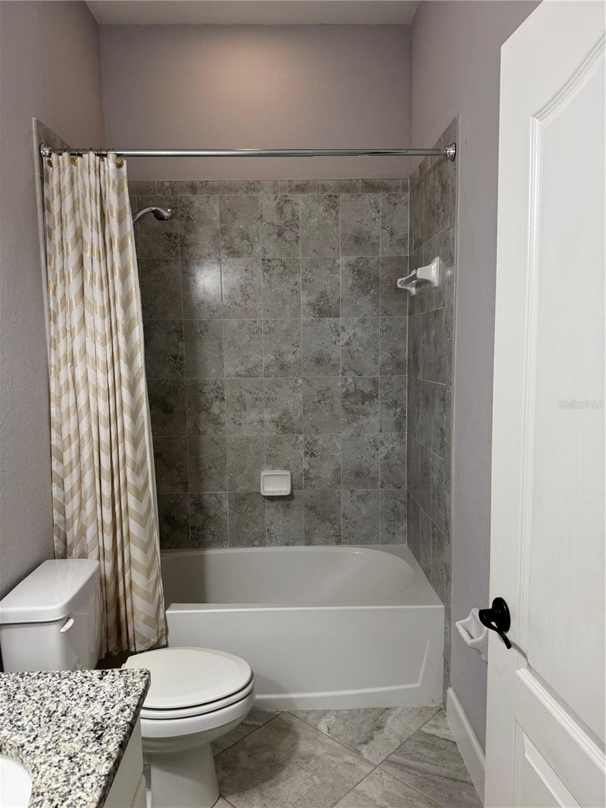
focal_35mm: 24
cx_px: 303
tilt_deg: -5.5
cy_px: 404
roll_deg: +1.3
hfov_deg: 56.8
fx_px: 560
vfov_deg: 71.6
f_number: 1.78
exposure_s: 1/120
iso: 160
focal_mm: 6.76
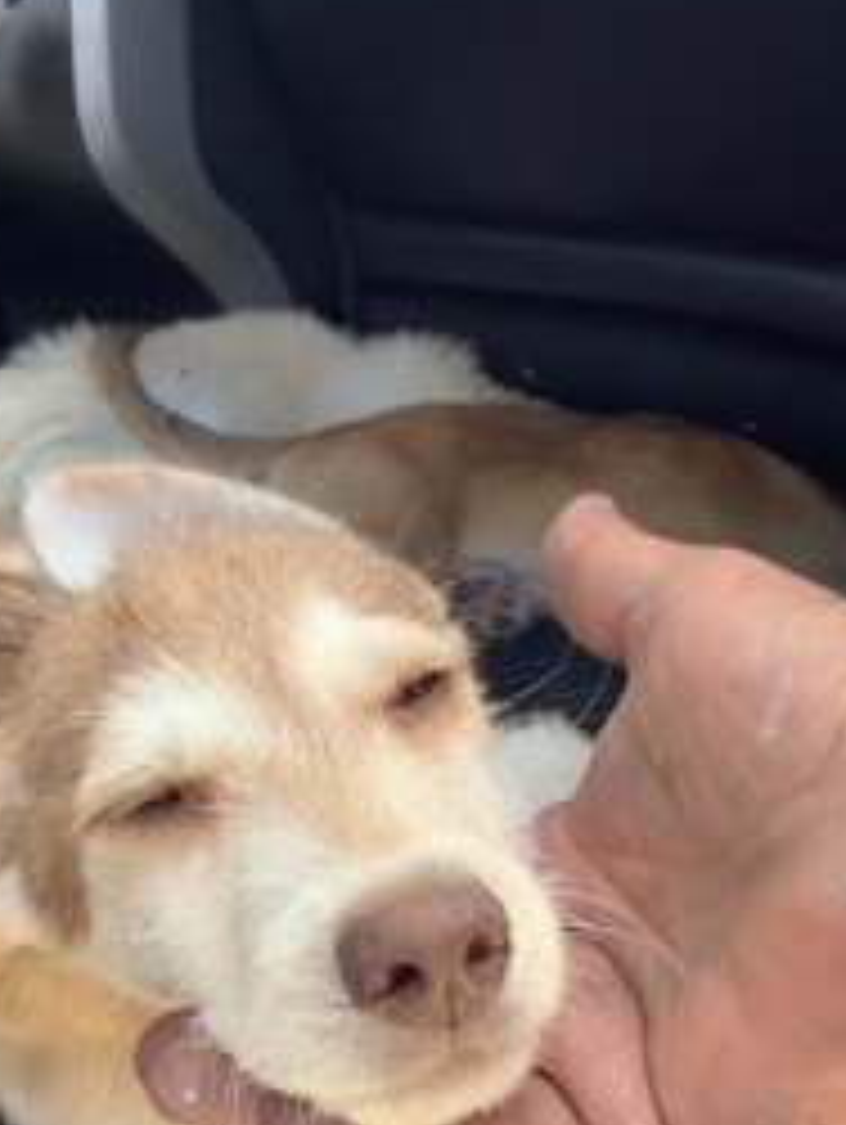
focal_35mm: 52
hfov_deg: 28.1
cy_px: 882
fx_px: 1692
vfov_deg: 35.7
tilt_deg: -22.0
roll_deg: -4.3
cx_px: 421
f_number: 2.4
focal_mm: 3.3
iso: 64
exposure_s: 1/120
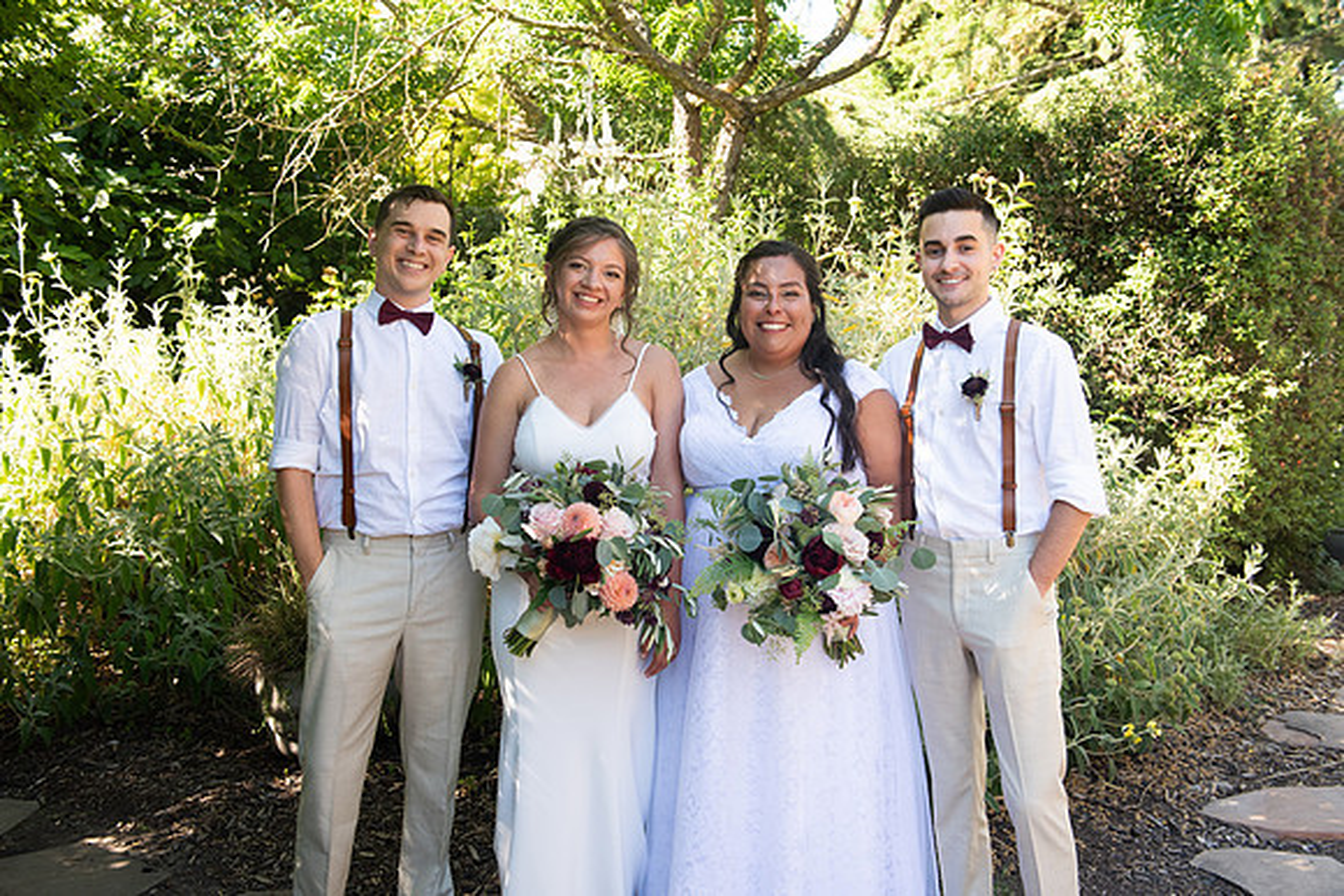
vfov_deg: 37.9
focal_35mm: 35
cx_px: 672
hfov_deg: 54.4
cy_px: 448
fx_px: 1307
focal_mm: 35
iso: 640
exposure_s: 1/320
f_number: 4.5
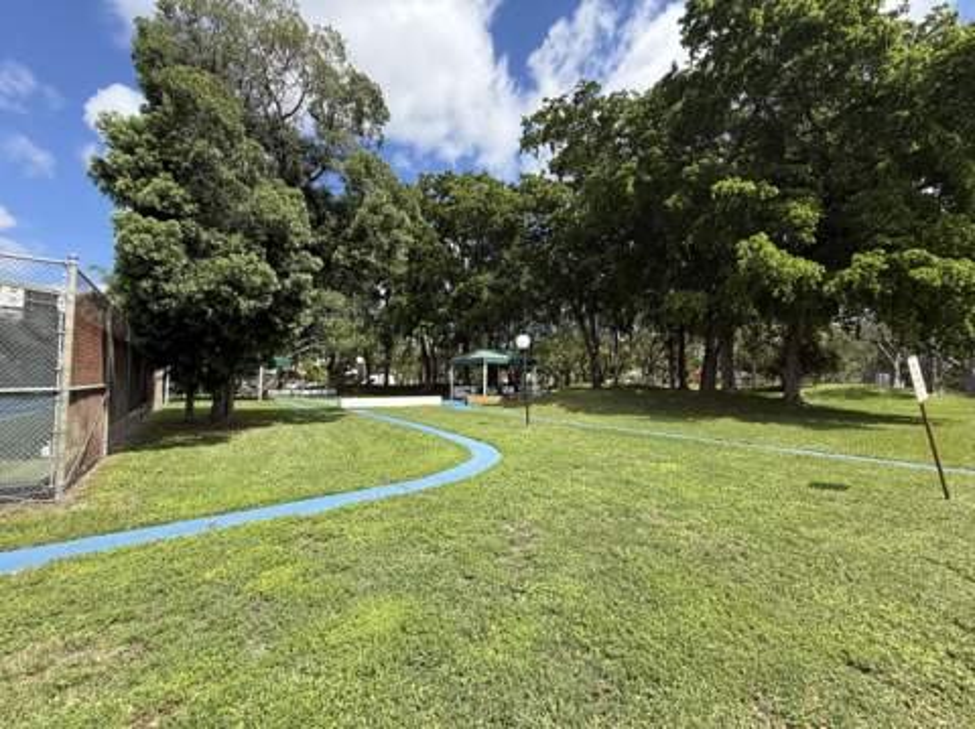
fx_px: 394
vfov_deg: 85.6
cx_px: 488
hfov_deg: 102.1
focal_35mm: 14
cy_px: 364
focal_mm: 2.22
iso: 50
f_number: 2.2
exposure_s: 1/1087
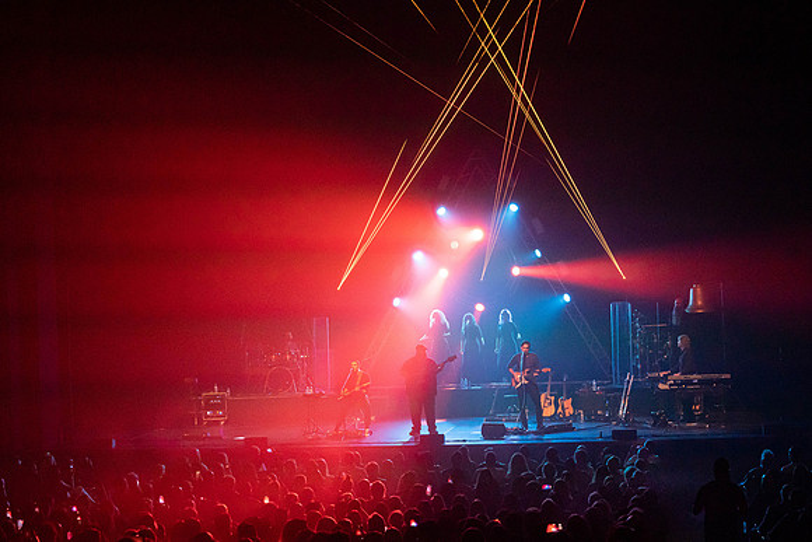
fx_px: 1614
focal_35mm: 72
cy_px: 271
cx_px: 406
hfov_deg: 28.2
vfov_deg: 19.1
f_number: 5.6
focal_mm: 70
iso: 8000
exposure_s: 1/250
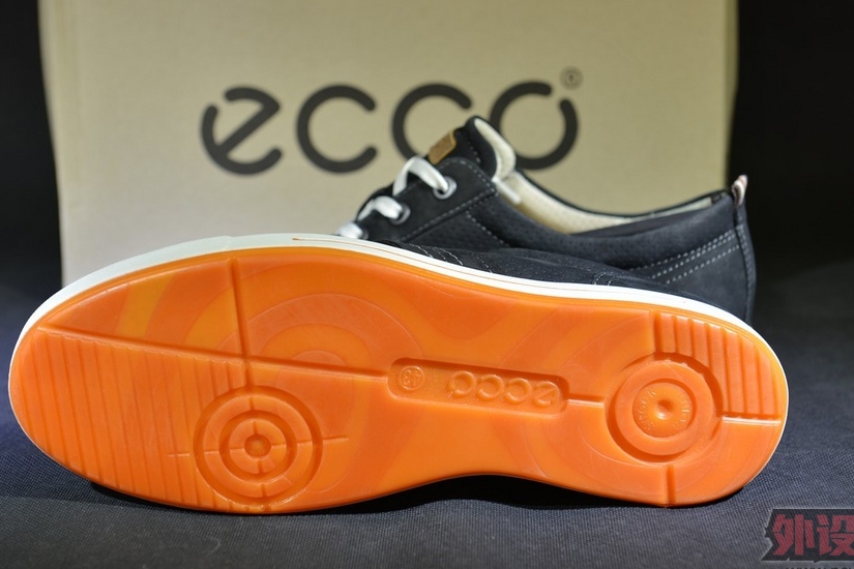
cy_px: 249
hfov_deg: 26.3
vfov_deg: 17.7
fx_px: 1826
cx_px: 434
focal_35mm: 77
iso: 100
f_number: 5.6
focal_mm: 62
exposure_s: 1/13
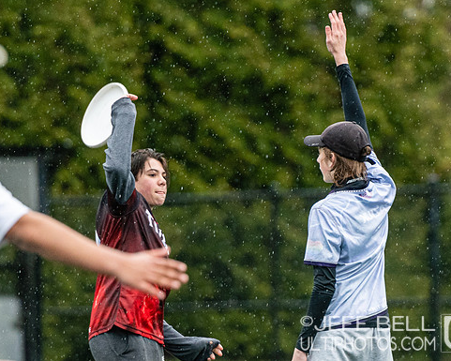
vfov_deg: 2.7
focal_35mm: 579
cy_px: 262
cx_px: 348
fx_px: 7730
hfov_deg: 3.3
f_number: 3.2
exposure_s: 1/1000
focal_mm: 200
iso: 1250
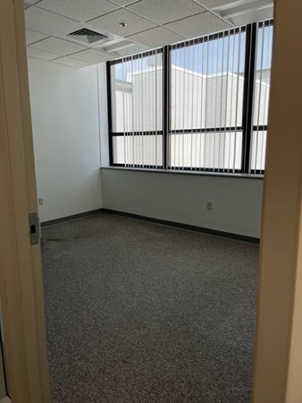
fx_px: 302
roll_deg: +1.8
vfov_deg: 67.3
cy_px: 202
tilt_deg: -8.0
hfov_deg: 53.1
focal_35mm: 26
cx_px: 151
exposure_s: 1/301
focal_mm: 5.1
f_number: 1.6
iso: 64
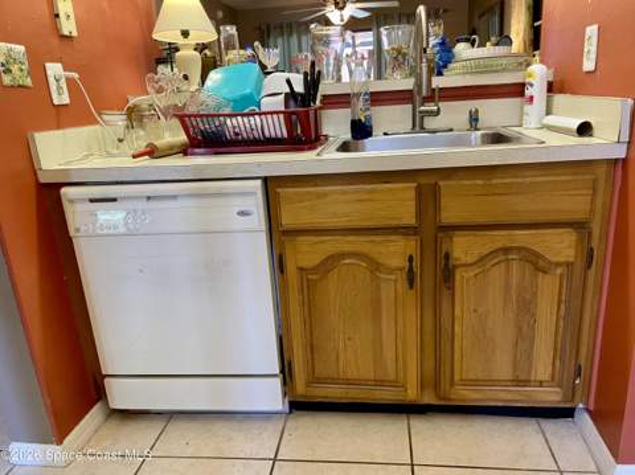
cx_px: 318
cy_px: 238
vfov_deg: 53.0
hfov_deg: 67.4
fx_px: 476
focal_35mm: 26
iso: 250
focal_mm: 4.2
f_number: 1.6
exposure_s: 1/60
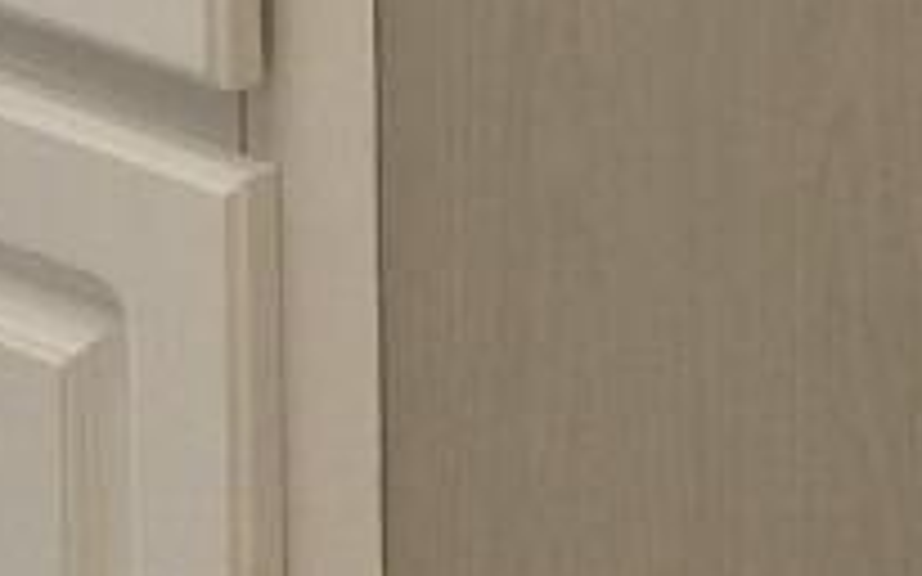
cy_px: -1494
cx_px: 103
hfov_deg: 8.8
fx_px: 5979
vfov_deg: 5.1
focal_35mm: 238
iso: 40
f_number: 1.8
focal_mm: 5.4
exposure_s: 1/120
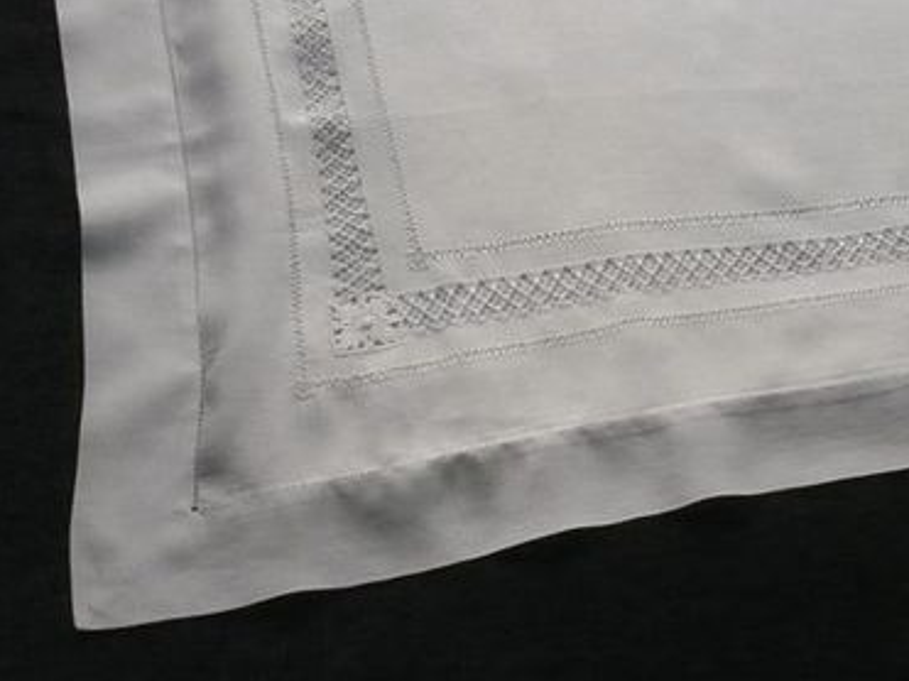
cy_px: 69
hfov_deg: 28.8
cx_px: 715
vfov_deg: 21.7
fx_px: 1733
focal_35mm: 66
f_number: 2.8
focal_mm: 5.8
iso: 400
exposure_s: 1/500
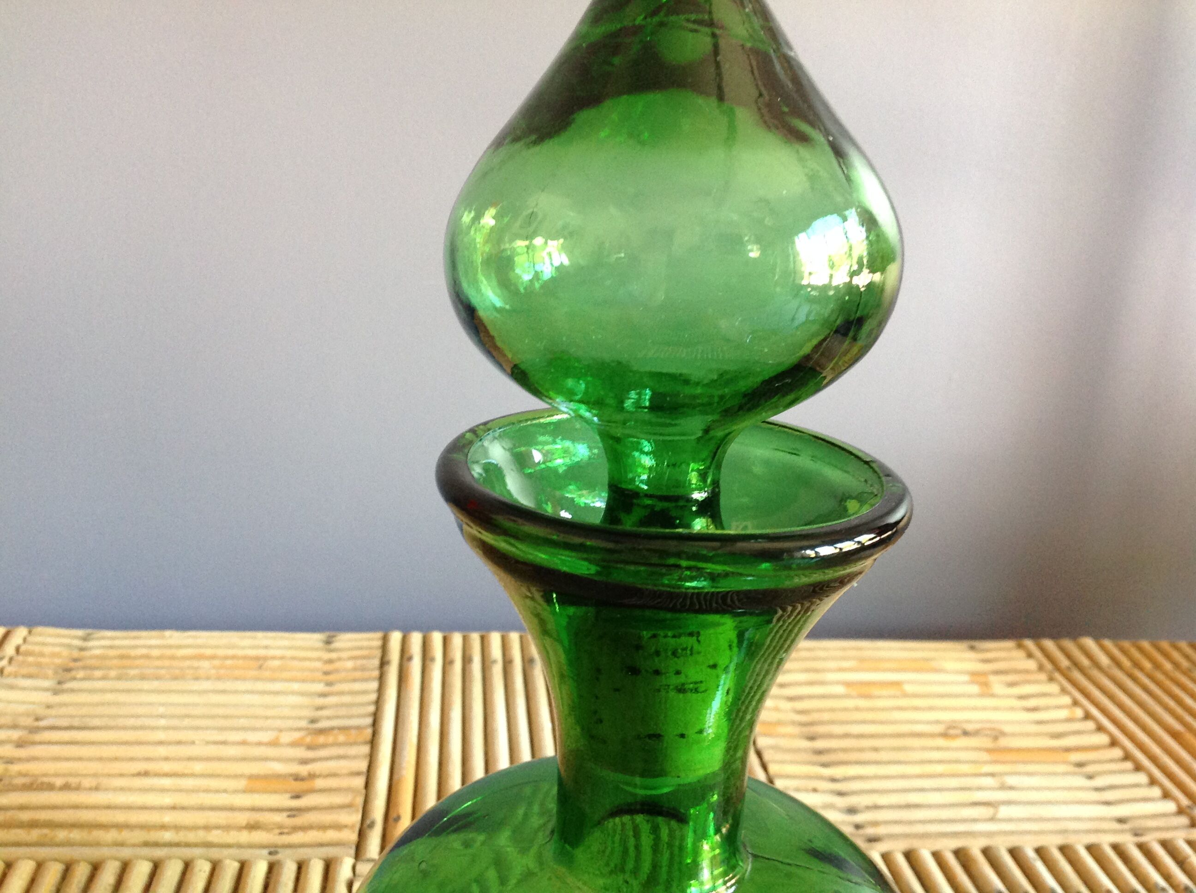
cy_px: 446
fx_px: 1207
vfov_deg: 40.6
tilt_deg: -15.6
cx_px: 598
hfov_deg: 52.7
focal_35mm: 35
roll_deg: -3.8
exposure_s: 1/15
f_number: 2.4
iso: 200
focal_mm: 4.28
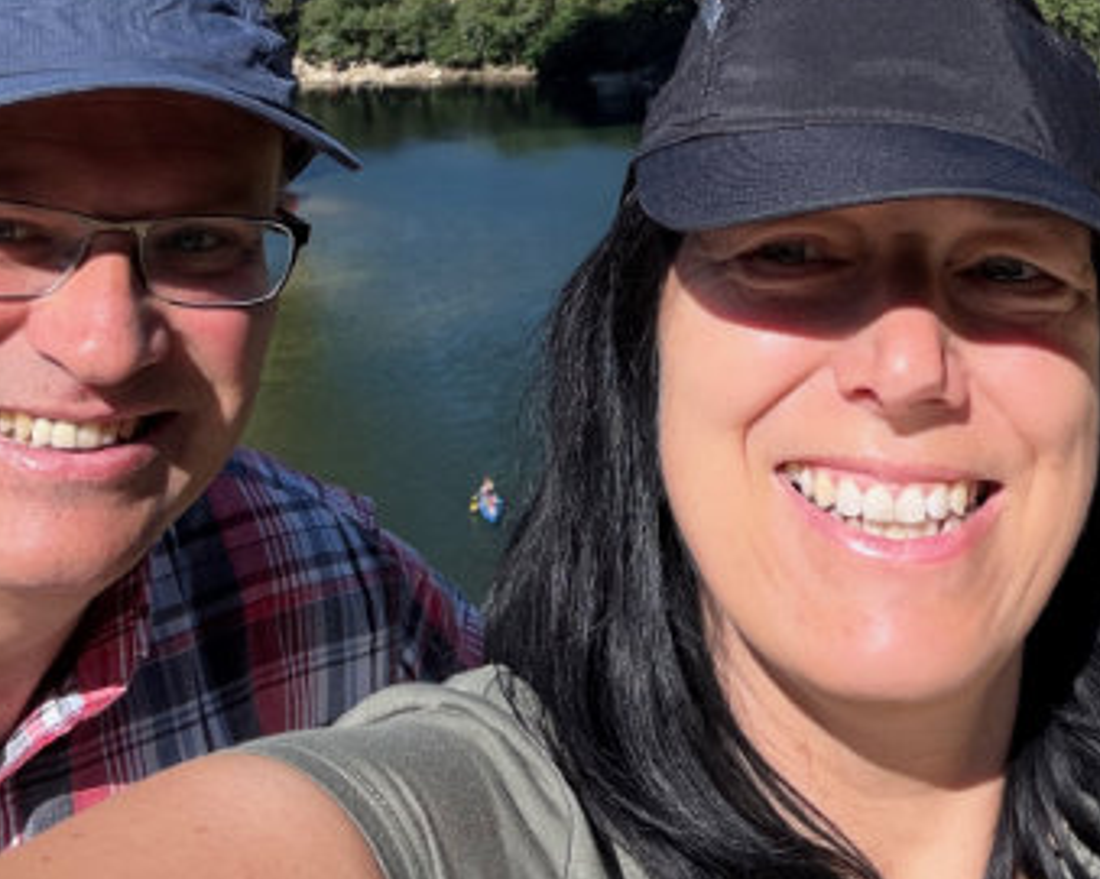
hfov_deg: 34.6
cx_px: 831
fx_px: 1725
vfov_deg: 26.9
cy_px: -10
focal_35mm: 53
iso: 25
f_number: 1.9
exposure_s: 1/1316
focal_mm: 2.7
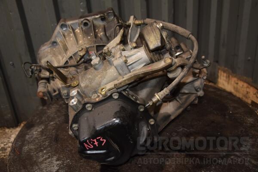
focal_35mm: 39
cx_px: 129
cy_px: 86
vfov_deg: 34.2
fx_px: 279
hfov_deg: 49.6
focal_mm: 26
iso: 800
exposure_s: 1/60
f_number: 5
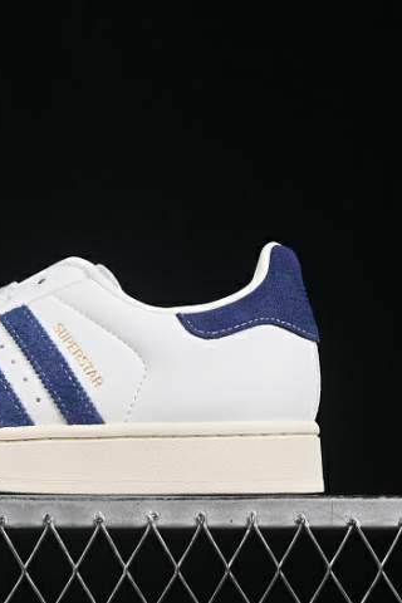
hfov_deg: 11.9
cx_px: 18
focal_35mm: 114
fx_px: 1909
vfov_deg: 17.9
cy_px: 304
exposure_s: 1/80
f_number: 8
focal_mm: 50
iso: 160
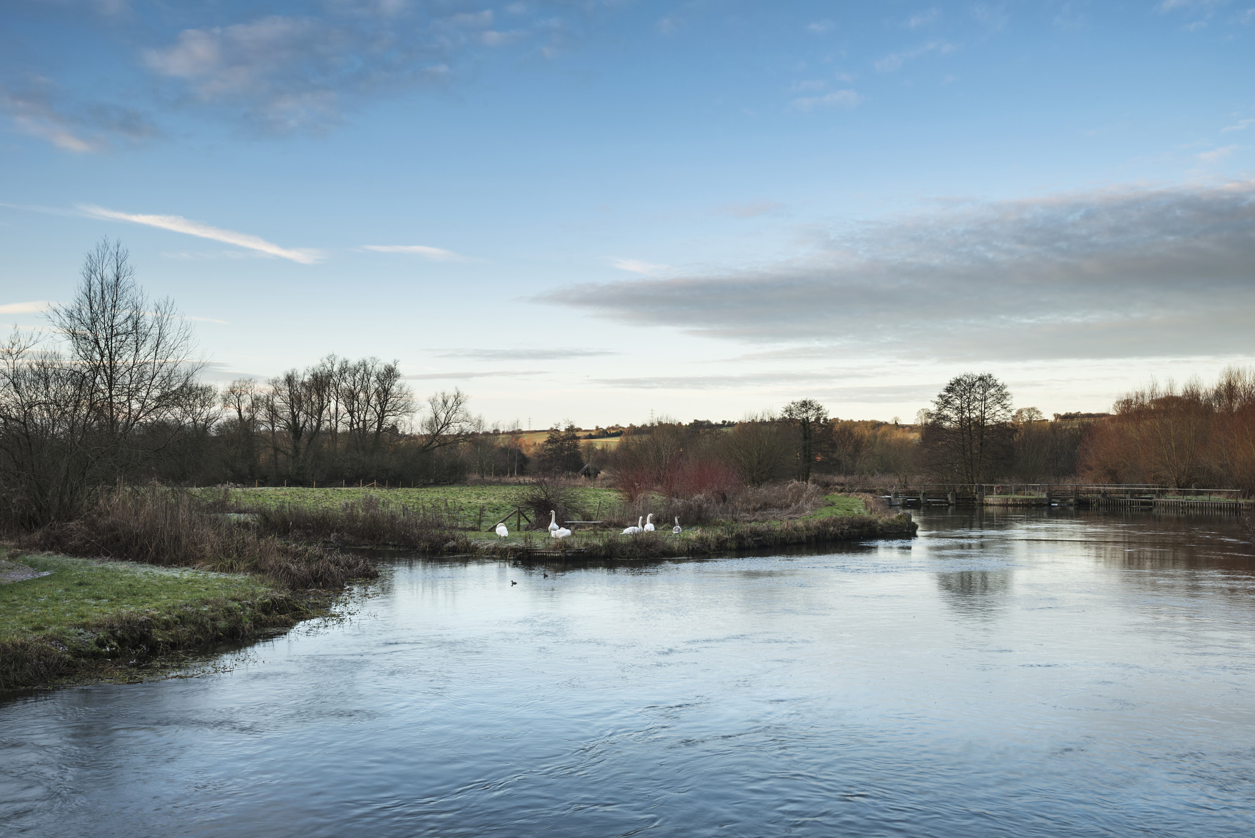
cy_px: 419
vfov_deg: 37.9
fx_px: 1221
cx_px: 628
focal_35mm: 35
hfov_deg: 54.4
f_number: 16
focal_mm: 35
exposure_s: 1/5
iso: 100
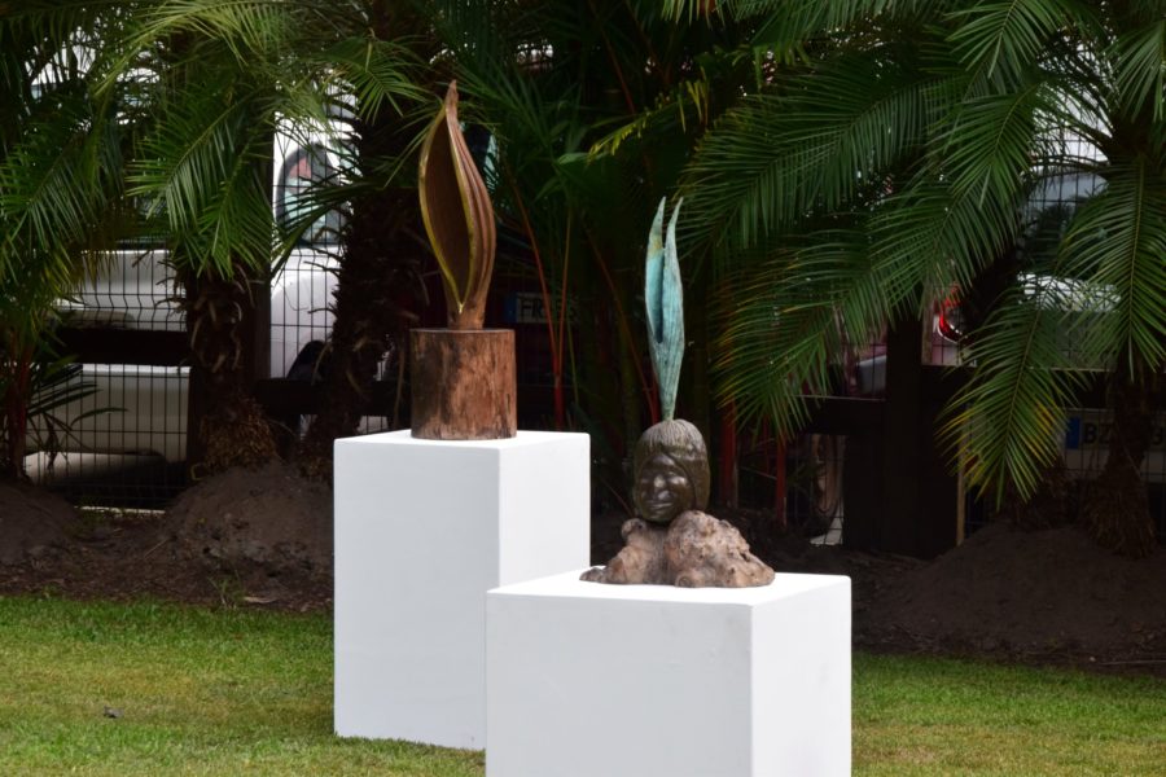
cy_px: 388
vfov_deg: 9.9
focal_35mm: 138
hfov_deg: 14.9
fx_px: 4469
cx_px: 583
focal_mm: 92
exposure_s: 1/125
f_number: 14
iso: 640
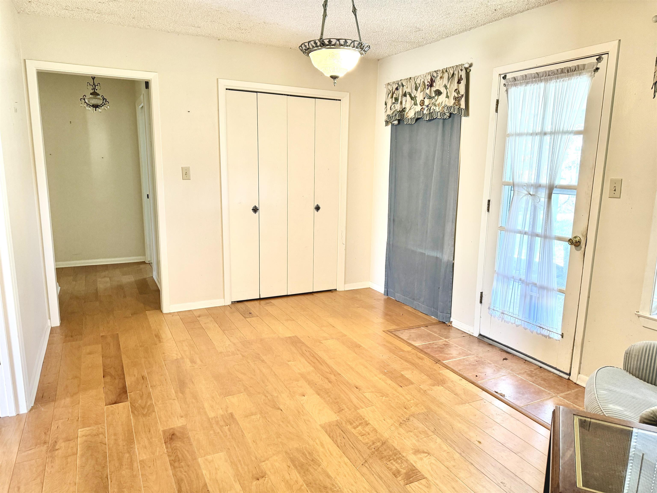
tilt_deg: -10.2
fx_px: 456
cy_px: 246
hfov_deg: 71.6
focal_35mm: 24
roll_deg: -0.6
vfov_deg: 56.8
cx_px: 328
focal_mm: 6.86
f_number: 1.78
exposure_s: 1/60
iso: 250
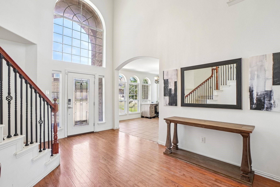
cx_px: 140
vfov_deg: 77.3
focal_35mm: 15
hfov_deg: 100.4
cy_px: 94
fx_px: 117
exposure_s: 1/80
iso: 400
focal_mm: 10
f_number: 8
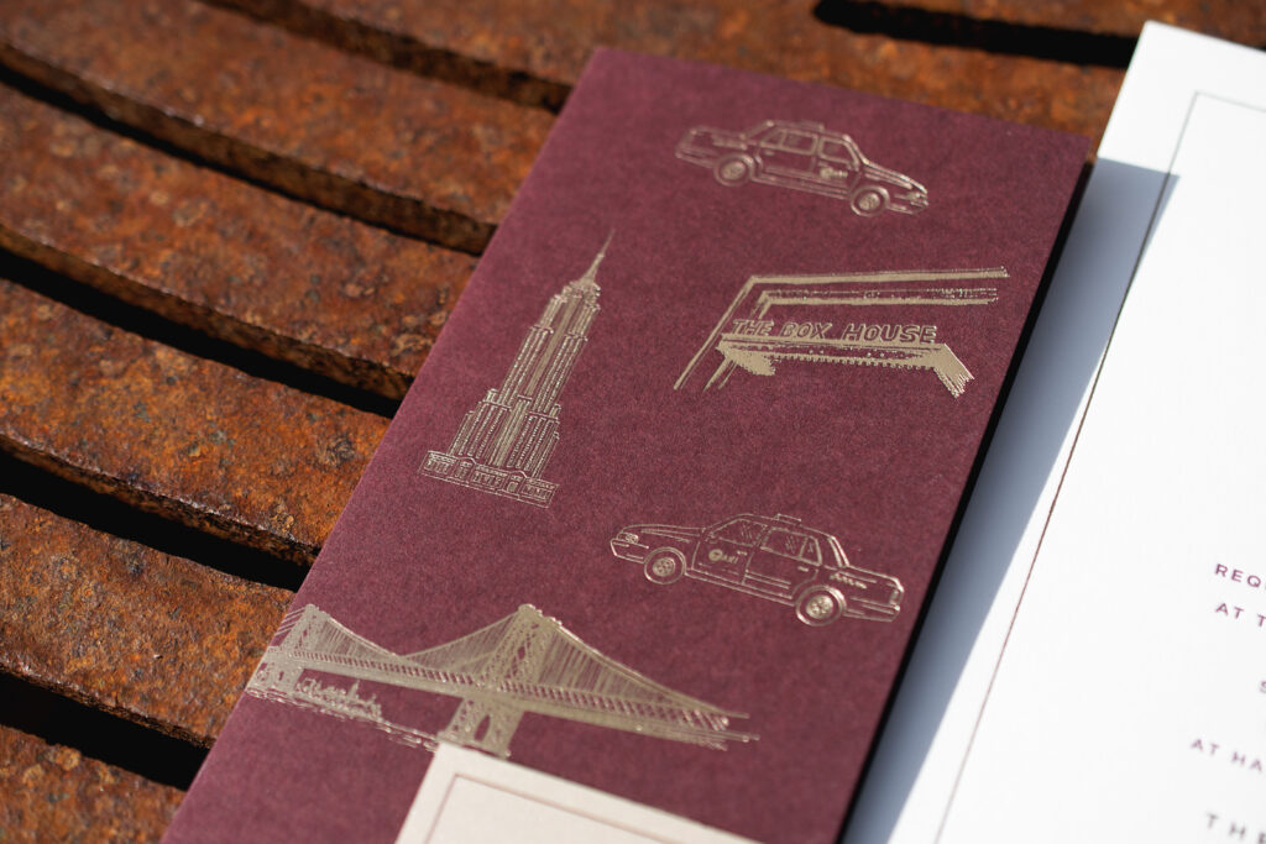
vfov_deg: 22.6
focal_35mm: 60
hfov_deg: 33.4
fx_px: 2110
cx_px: 633
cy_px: 422
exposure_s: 1/1000
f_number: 4.5
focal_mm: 40
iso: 100
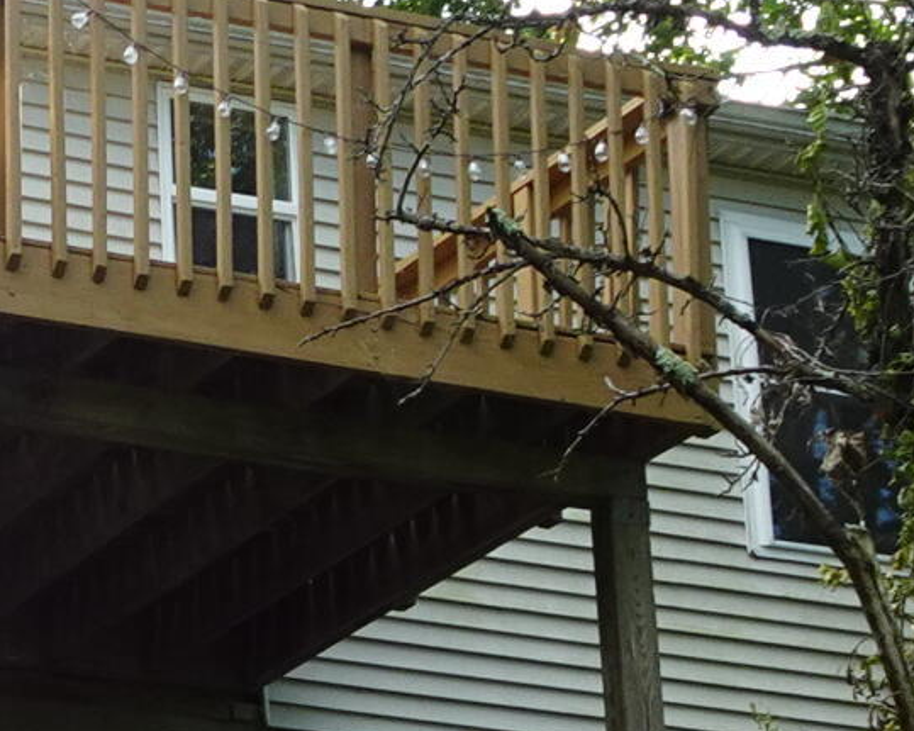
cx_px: -253
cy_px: 624
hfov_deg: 10.9
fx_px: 4706
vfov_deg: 8.9
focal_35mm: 174
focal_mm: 5.41
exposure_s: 1/125
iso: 80
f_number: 4
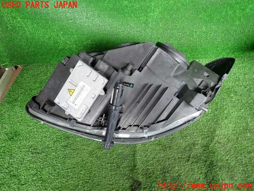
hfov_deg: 69.4
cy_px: 96
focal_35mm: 25
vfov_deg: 54.9
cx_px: 127
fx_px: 183
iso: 200
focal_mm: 4.5
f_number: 2
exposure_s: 1/40
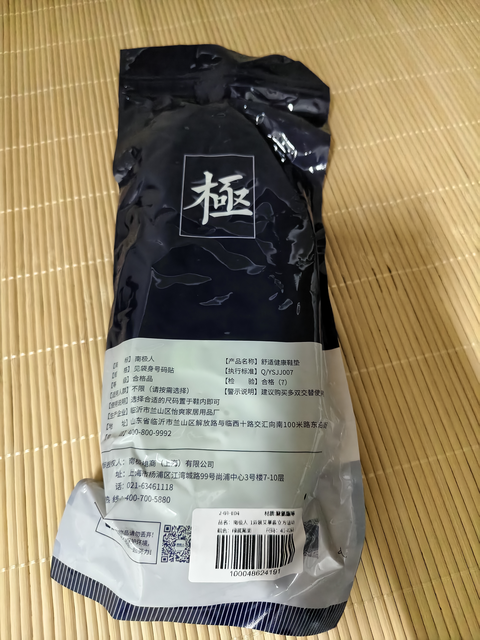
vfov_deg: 73.9
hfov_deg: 58.9
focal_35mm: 23
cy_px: 320
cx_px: 240
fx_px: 425
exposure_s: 1/326
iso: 6443
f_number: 1.88
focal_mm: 5.56
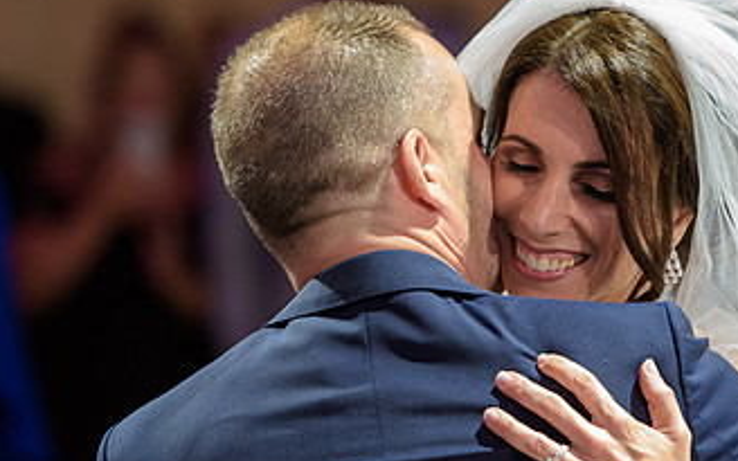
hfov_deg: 6.5
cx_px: 542
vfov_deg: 4.1
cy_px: 204
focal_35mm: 324
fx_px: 6517
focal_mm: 180
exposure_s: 1/125
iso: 1600
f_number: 3.5
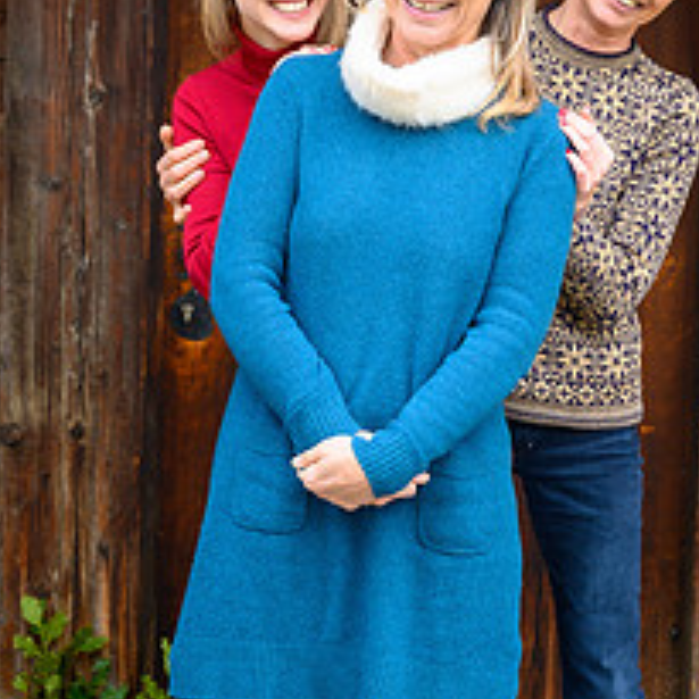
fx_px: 2559
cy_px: 153
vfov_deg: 15.5
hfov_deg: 15.5
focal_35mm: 112
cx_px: 428
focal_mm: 60
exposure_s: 1/250
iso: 640
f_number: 4
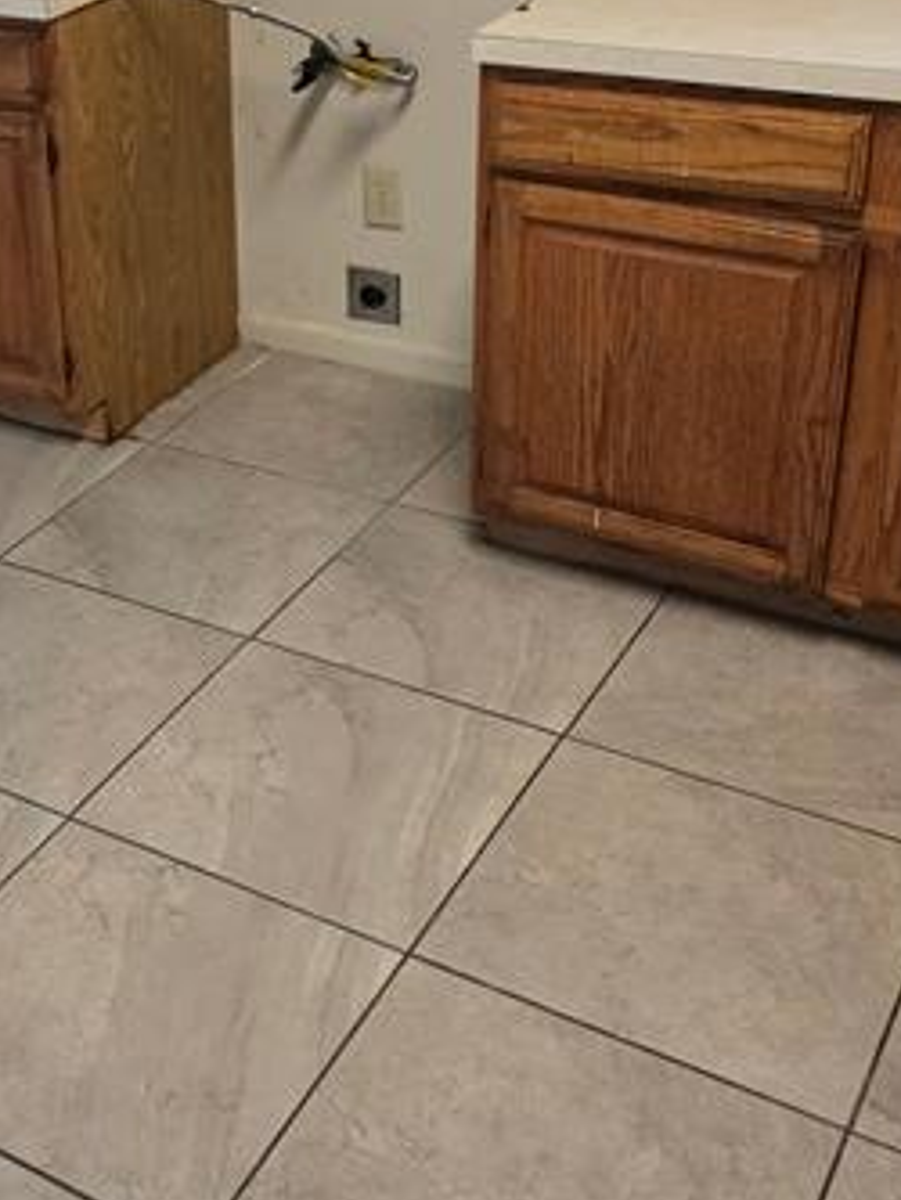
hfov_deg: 26.3
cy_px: 306
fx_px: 1838
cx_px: 25
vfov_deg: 35.4
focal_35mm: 53
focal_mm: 6.25
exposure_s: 1/100
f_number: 1.7
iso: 800
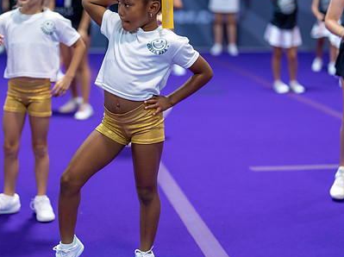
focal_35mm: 86
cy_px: 114
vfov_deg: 17.1
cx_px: 113
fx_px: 853
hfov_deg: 22.7
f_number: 1.2
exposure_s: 1/320
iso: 500
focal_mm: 50
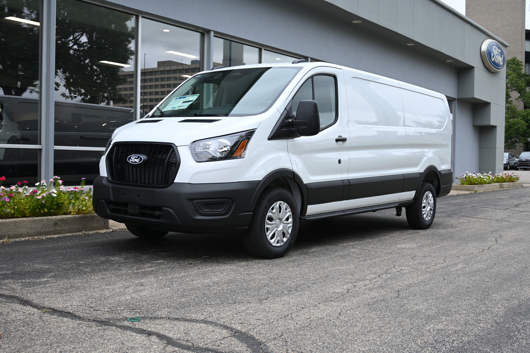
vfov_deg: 29.4
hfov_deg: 43.0
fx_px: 673
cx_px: 265
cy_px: 176
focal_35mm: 46
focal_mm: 30.5
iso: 250
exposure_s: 1/250
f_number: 4.8
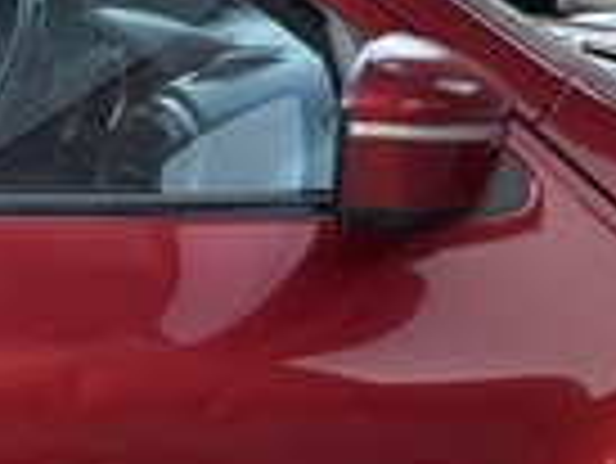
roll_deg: +2.2
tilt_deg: -17.8
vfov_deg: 9.5
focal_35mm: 152
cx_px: -306
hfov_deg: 12.4
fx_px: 2707
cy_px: 658
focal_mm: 5.96
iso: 64
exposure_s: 1/122
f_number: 1.6
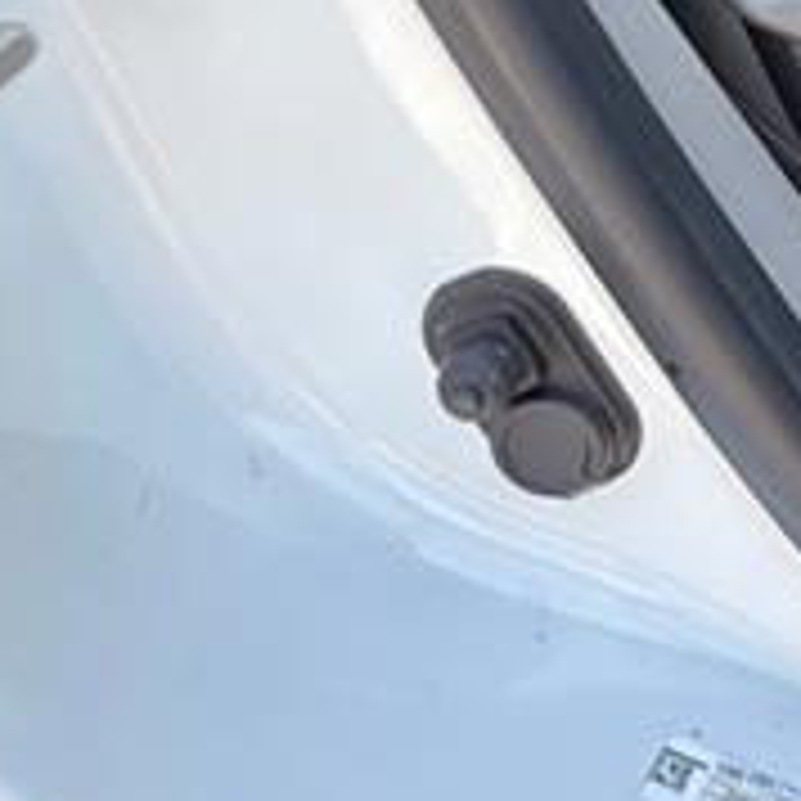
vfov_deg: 12.3
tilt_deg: -16.8
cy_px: -580
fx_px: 3456
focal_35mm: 132
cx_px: 1971
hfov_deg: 11.0
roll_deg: -0.8
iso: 32
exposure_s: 1/121
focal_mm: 5.96
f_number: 1.6
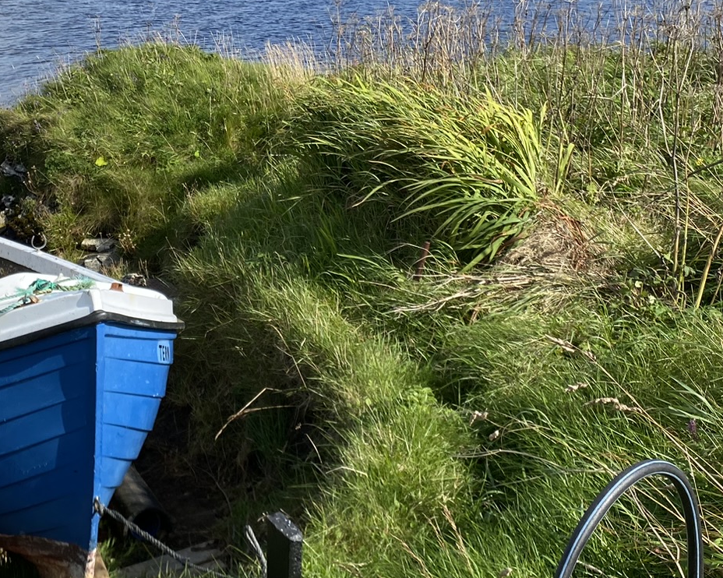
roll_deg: -1.1
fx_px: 1198
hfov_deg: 33.1
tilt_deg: -11.1
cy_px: 139
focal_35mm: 56
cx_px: 207
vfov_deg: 26.7
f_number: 1.8
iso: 32
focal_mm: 4.25
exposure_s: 1/2755
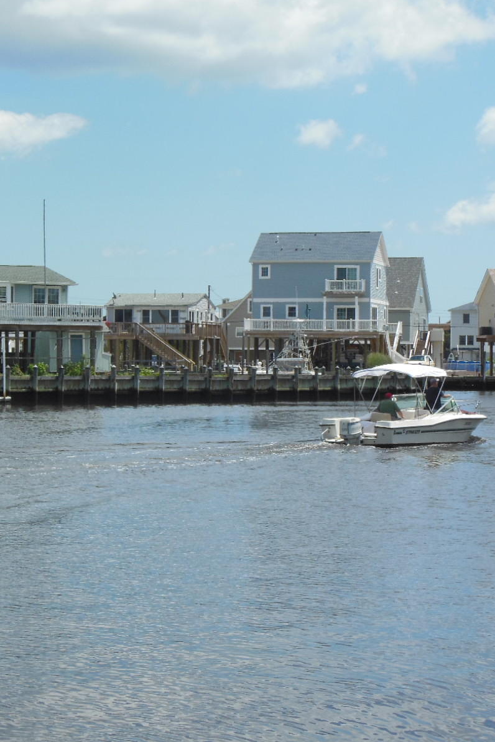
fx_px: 1897
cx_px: 129
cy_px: 370
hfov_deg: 14.8
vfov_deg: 22.1
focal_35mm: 92
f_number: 4.3
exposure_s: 1/1250
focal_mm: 11.7
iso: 125
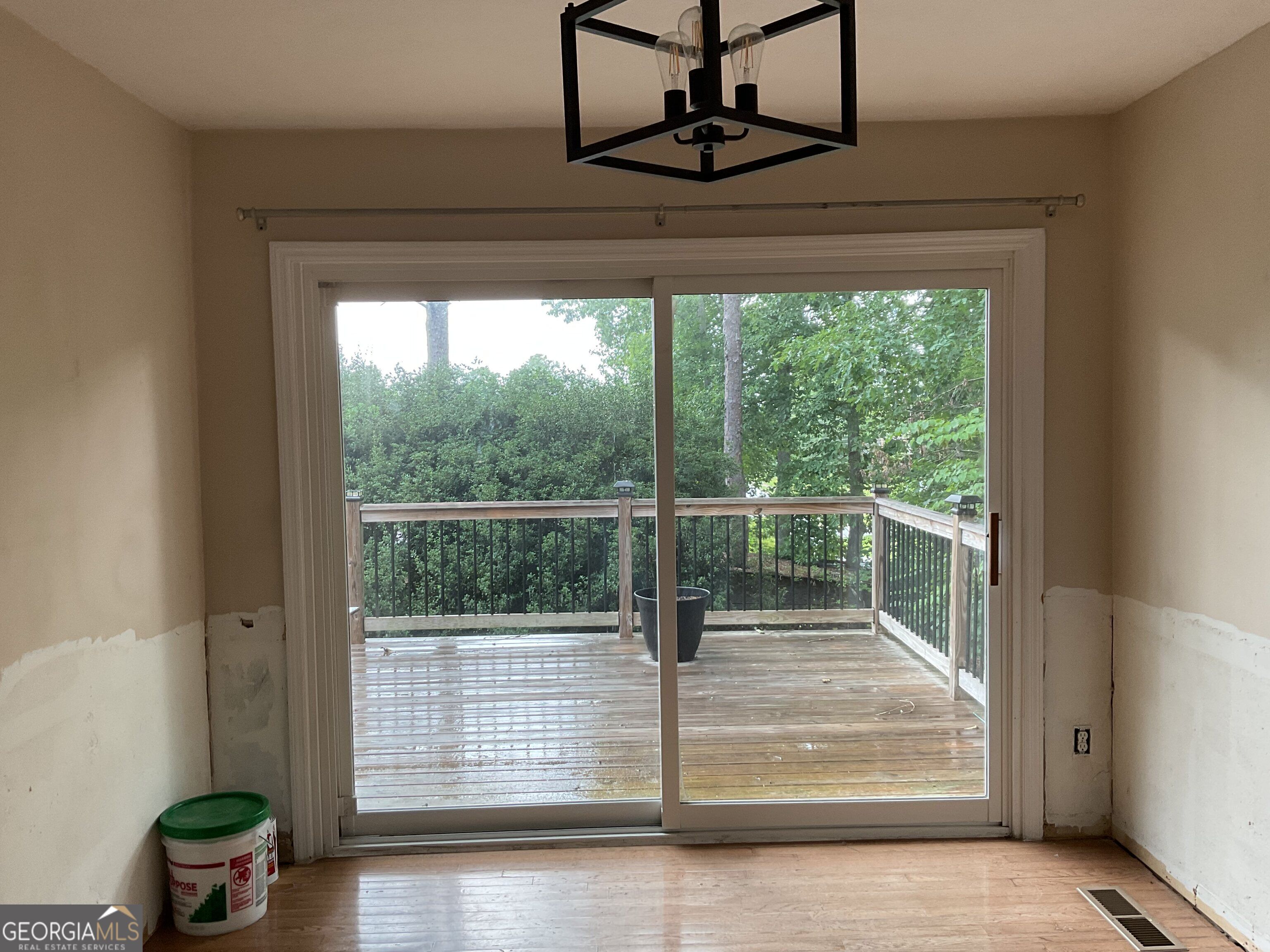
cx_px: 635
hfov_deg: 61.7
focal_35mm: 29
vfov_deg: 48.2
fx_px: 1064
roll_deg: +0.7
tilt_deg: -3.7
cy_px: 476
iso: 64
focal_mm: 3
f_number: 1.8
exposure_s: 1/120
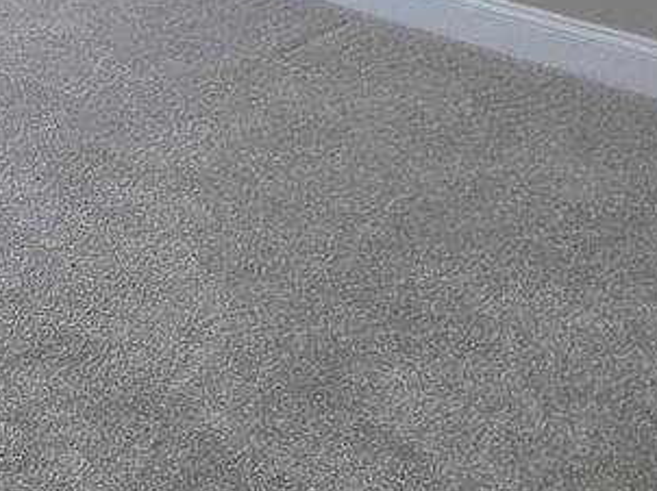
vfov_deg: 20.7
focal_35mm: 62
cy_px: -209
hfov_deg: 23.3
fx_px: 1176
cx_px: -392
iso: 64
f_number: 1.9
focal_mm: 2.2
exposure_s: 1/120
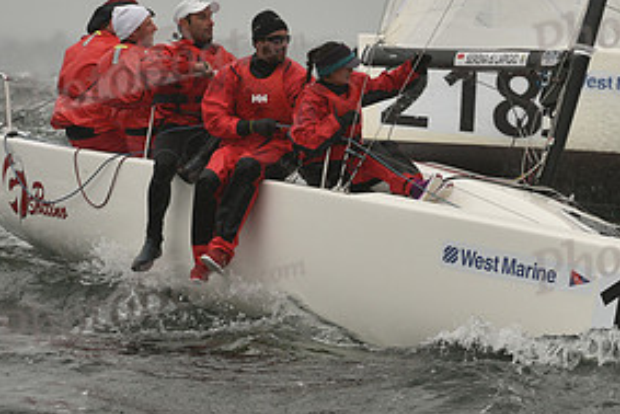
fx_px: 10597
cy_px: 154
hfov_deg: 3.4
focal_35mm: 615
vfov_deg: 2.2
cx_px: 421
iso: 400
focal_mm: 300
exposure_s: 1/1000
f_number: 6.3
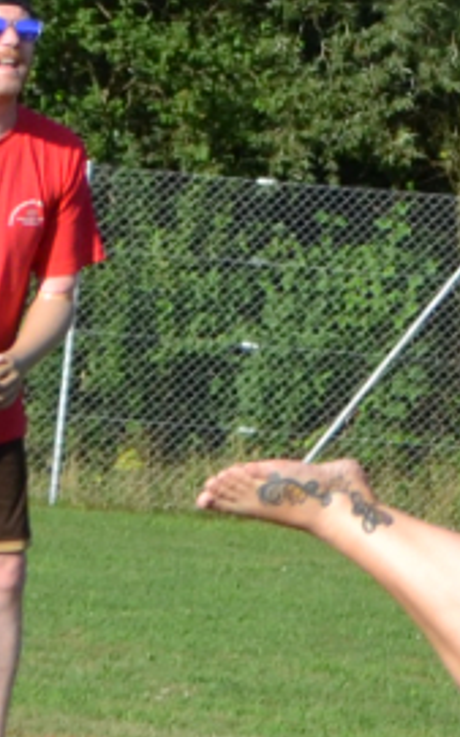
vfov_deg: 8.1
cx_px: 1064
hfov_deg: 5.0
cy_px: -358
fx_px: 5103
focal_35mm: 254
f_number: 5.6
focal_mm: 22
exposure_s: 1/1250
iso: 400
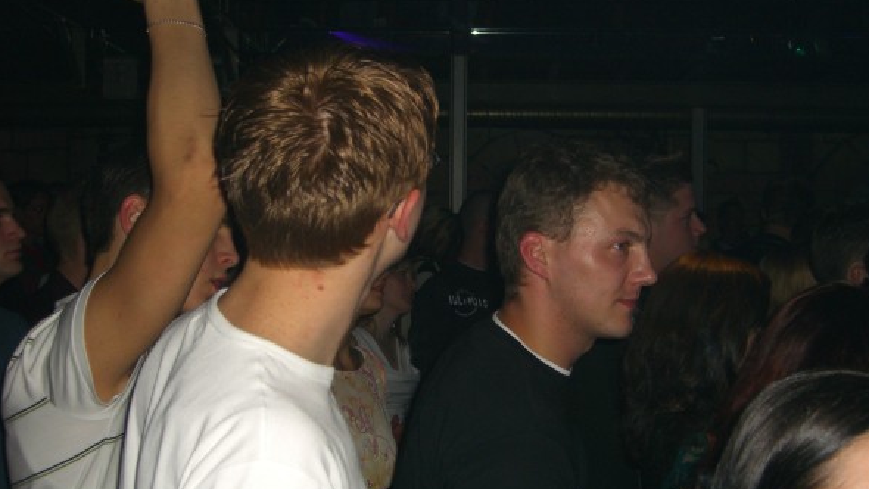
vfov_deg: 23.5
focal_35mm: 51
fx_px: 1175
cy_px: 275
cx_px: 437
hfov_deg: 40.6
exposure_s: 1/60
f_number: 3.1
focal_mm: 9.5
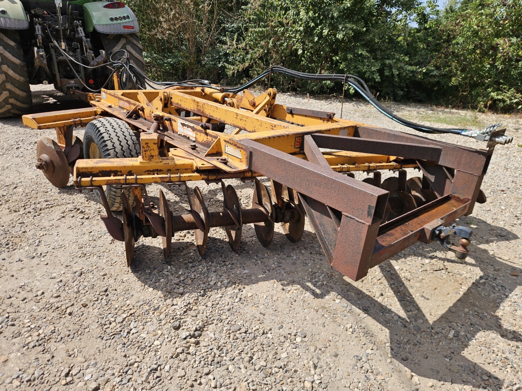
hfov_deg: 73.9
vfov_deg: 58.9
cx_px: 261
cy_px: 196
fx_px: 347
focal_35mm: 23
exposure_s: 1/1350
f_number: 1.8
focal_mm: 5.4
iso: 25
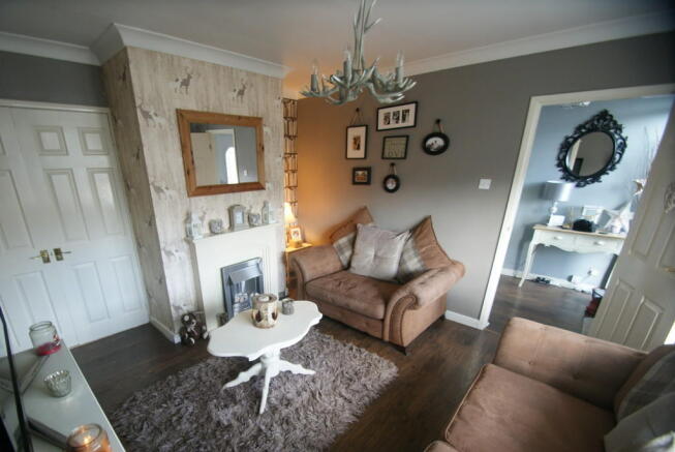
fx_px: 282
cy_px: 226
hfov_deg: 100.3
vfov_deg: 77.5
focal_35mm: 15
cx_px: 338
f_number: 3.5
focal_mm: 10
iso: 400
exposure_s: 1/30
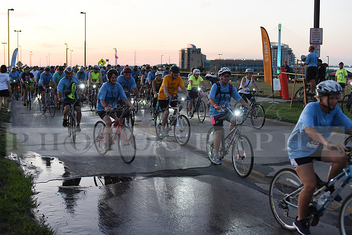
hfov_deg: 39.6
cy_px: 118
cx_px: 176
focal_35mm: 50
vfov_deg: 27.0
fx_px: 489
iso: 2500
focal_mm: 50
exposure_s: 1/400
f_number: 2.8
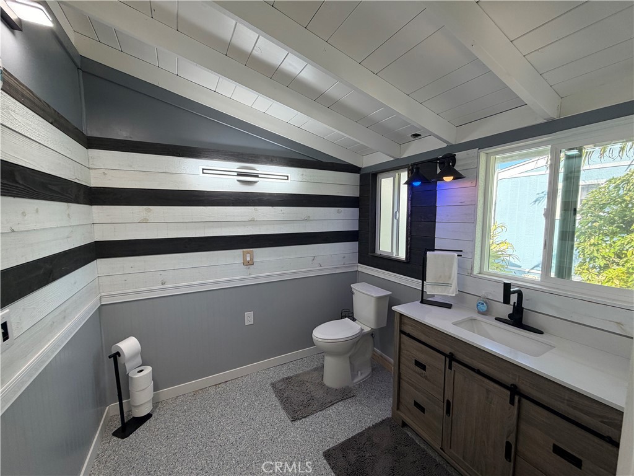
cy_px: 238
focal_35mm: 14
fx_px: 256
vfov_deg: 85.7
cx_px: 317
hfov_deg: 102.1
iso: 125
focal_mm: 2.22
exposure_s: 1/120
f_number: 2.2
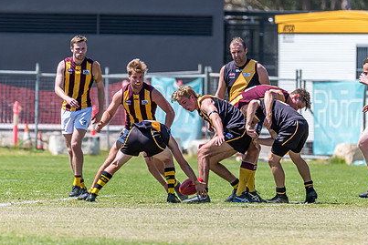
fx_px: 6871
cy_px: 132
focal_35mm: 672
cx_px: 214
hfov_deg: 3.1
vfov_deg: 2.0
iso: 800
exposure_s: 1/3200
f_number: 6.3
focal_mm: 420
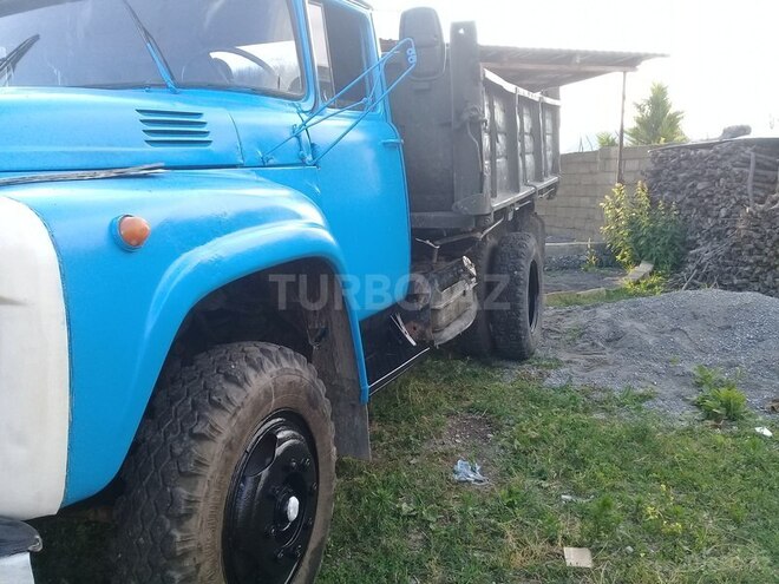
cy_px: 292
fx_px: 698
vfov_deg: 45.4
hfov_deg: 58.4
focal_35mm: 31
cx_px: 390
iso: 50
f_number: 2.2
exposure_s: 1/122
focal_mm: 3.3
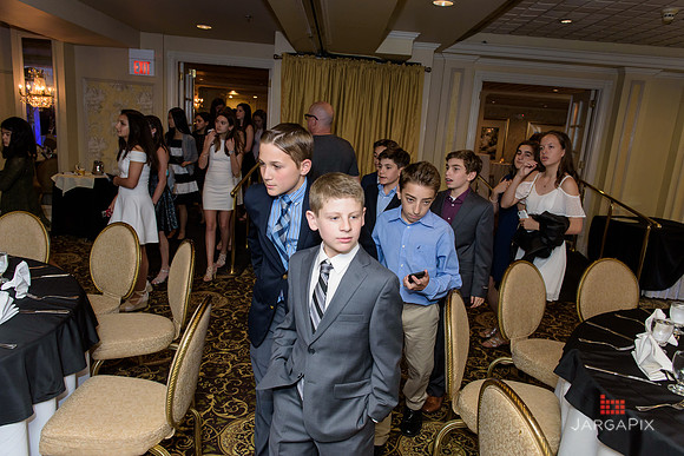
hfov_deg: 73.7
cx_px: 342
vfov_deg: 53.2
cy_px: 228
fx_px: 456
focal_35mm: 24
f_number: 4
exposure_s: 1/125
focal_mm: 24
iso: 1250
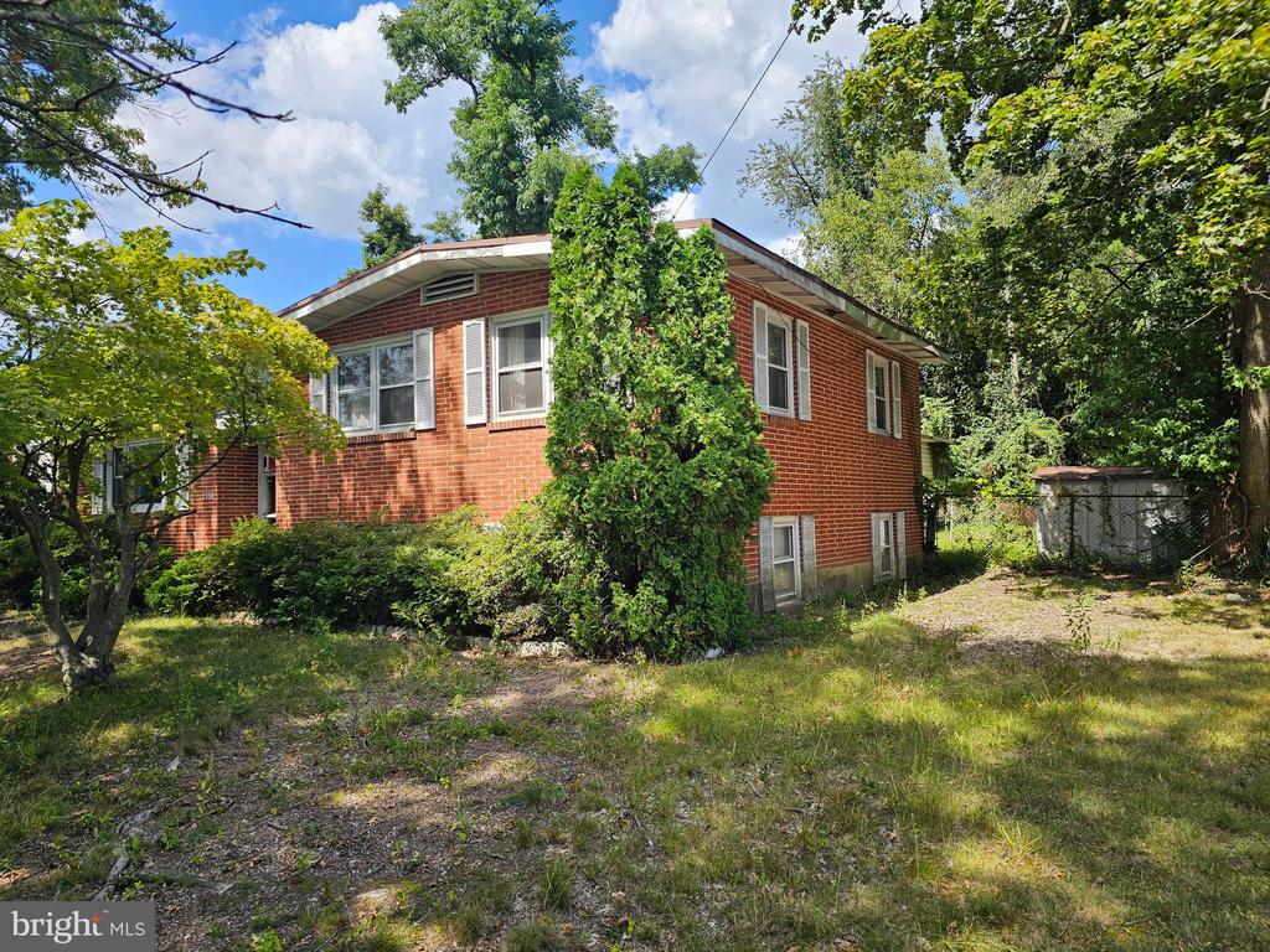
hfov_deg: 73.9
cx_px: 635
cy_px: 476
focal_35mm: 23
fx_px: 844
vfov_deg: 58.9
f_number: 1.7
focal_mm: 6.3
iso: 10
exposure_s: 1/375
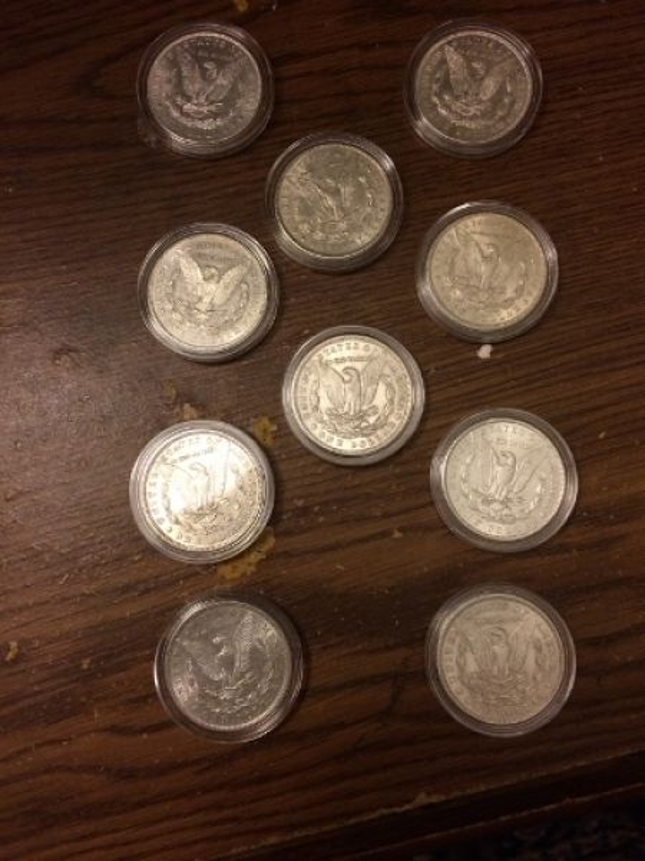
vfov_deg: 61.7
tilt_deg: -82.6
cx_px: 322
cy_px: 430
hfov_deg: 48.2
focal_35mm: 29
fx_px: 720
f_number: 2.2
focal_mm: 4.15
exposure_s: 1/33
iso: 320
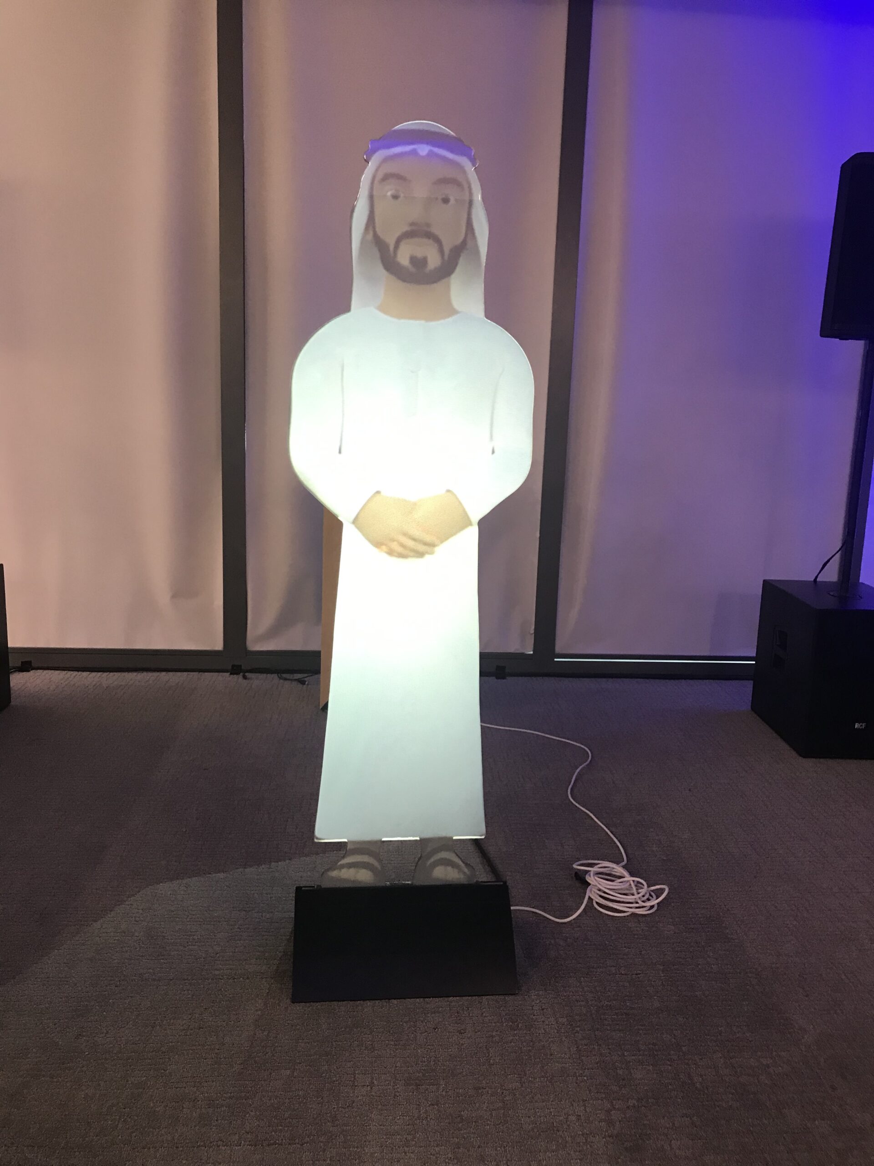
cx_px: 437
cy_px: 583
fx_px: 943
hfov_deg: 49.7
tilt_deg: -10.1
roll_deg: -1.8
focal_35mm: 28
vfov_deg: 63.4
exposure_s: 1/17
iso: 40
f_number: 1.8
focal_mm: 3.99
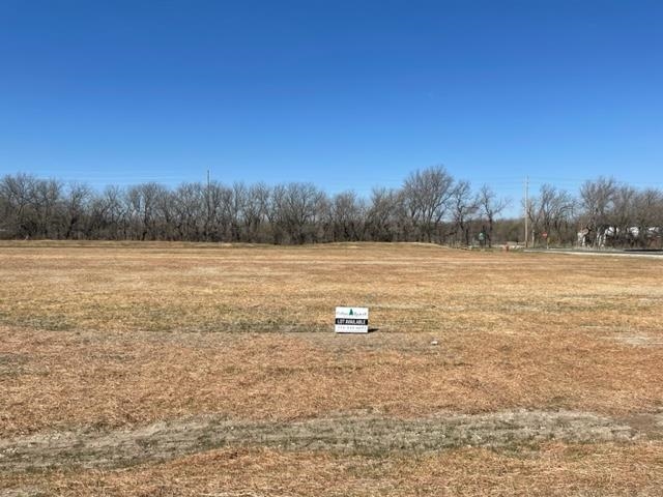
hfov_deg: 67.3
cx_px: 332
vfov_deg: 53.1
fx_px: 498
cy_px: 248
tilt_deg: -1.9
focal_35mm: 26
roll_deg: +0.2
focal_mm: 5.1
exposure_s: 1/5376
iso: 32
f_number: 1.6
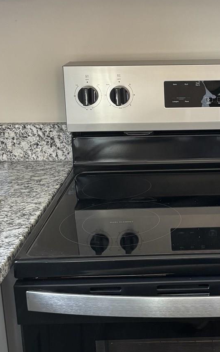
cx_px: 225
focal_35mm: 74
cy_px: 153
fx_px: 710
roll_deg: -0.4
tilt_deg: -16.1
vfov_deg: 27.8
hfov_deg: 17.2
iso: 125
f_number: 1.6
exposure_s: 1/59
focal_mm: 5.96
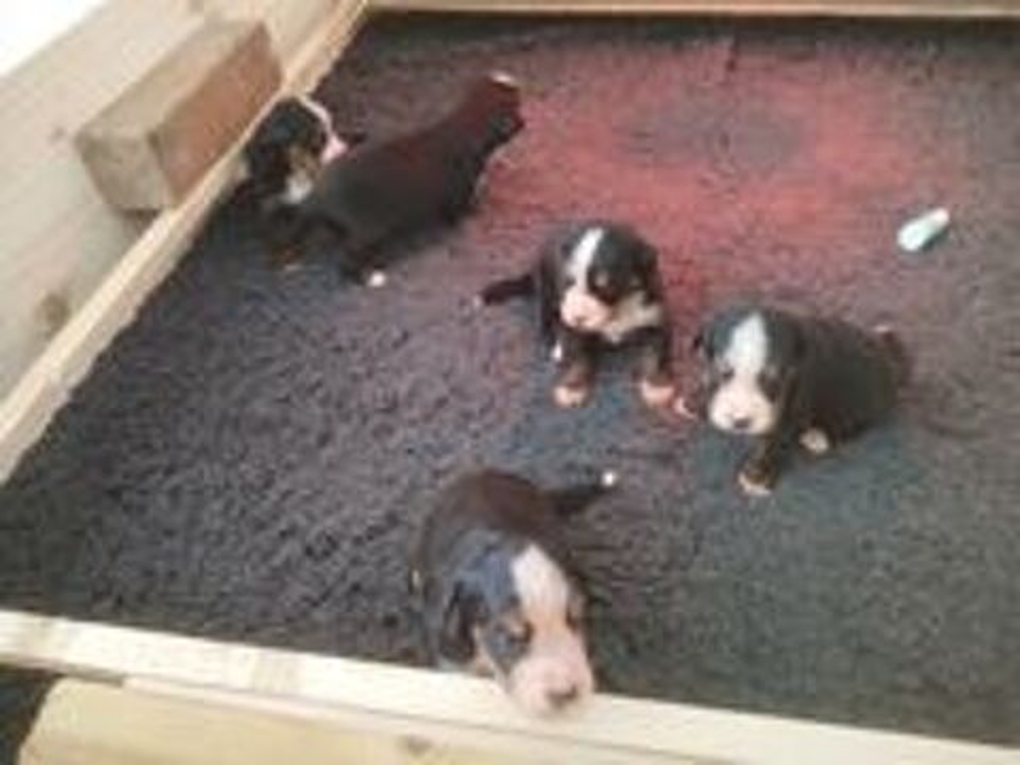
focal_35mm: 26
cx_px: 510
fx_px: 766
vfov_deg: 53.1
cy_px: 382
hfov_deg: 67.3
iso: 1114
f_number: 1.8
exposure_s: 1/33.3
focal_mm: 4.75
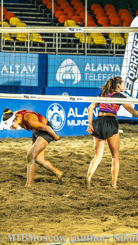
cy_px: 123
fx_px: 1185
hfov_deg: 6.6
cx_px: 178
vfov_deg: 11.8
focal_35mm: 182
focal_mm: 115
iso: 1250
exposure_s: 1/800
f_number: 4
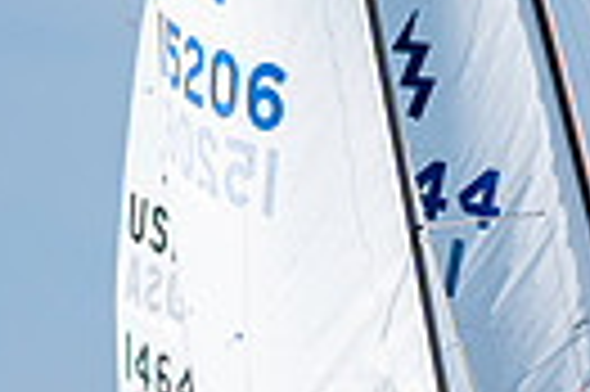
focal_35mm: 2061
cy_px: 615
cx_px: 703
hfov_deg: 1.0
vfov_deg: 0.7
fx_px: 33735
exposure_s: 1/3200
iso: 200
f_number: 5
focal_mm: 300
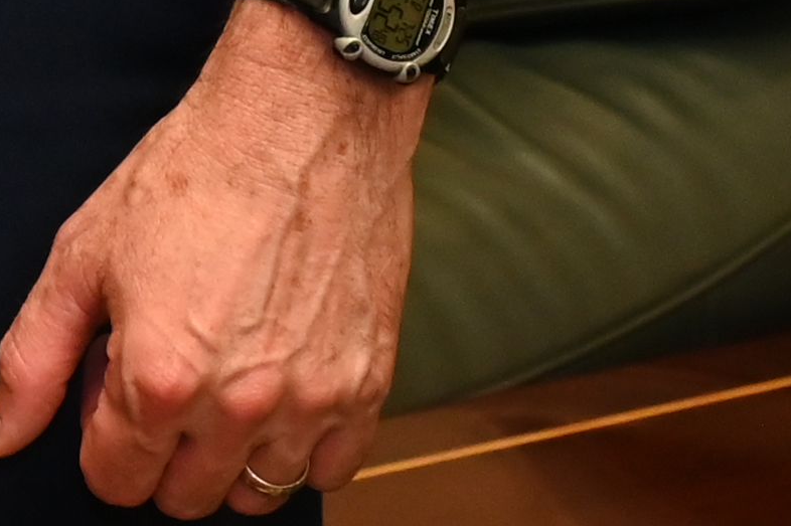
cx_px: -1263
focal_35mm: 300
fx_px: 6587
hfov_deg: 6.5
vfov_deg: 4.3
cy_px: -1393
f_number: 5.6
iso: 2000
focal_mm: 39
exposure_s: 1/160
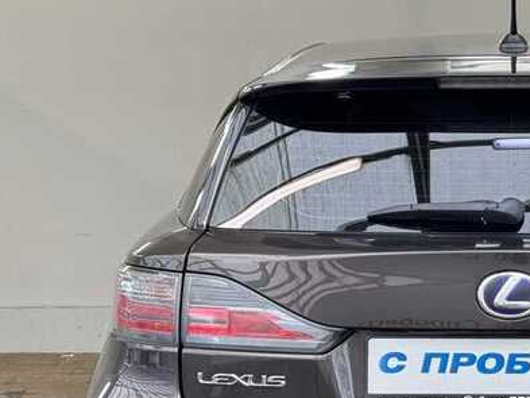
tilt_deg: -10.9
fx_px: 1685
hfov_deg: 17.6
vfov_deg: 13.4
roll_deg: -1.4
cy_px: 322
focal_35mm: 110
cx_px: 498
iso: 50
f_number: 1.78
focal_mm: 6.76
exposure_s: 1/121
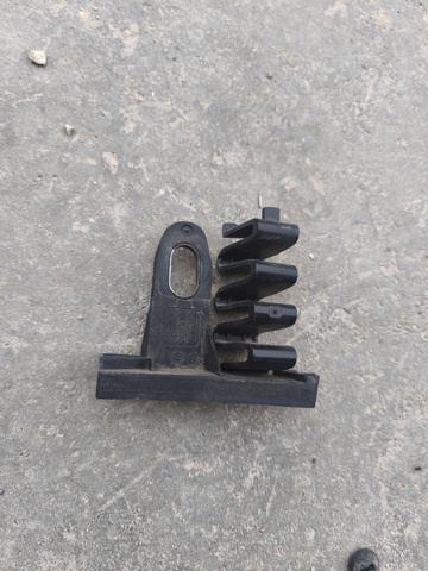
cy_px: 286
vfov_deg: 73.9
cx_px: 214
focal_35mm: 23
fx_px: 379
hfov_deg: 58.9
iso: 80
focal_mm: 5.35
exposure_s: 1/443
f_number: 1.7
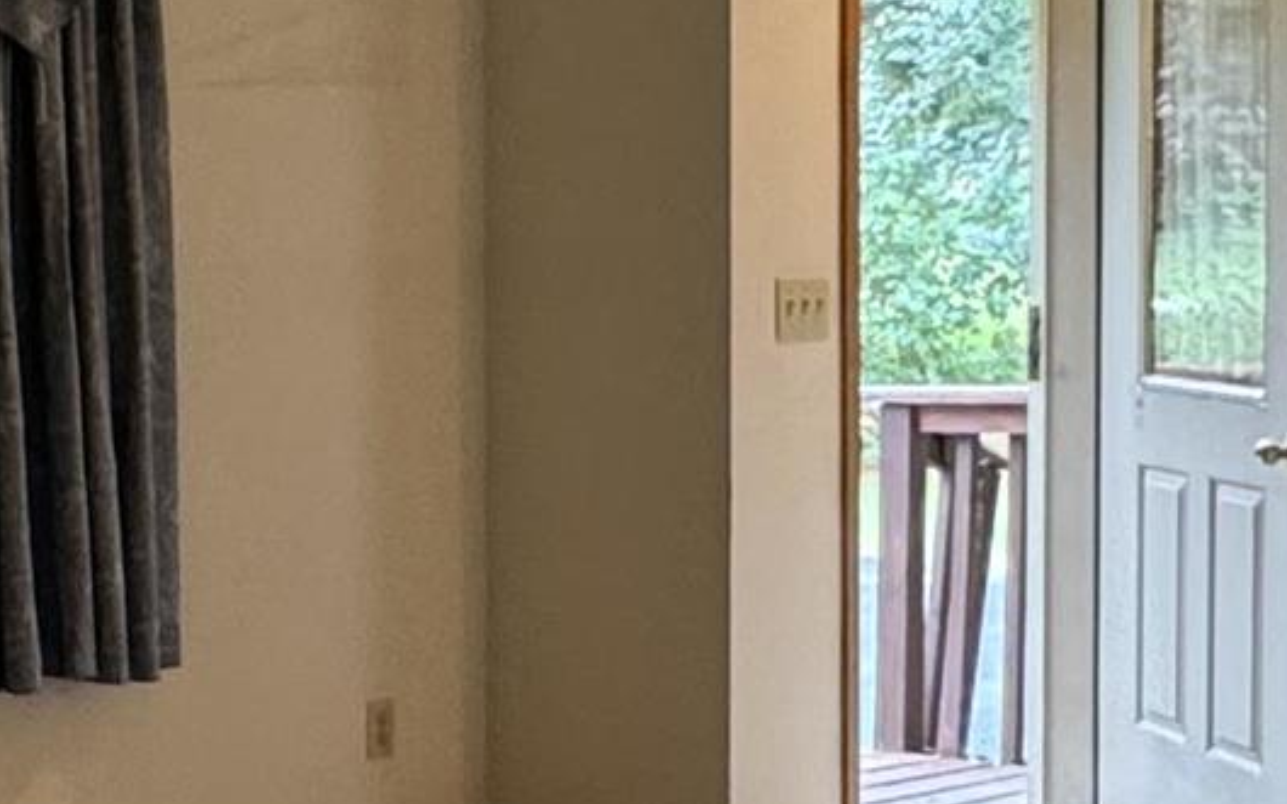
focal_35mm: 86
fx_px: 3016
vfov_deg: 15.2
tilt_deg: -4.1
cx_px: -61
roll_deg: +1.0
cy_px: 413
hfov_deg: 22.9
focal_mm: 2.22
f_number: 2.2
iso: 250
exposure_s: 1/60
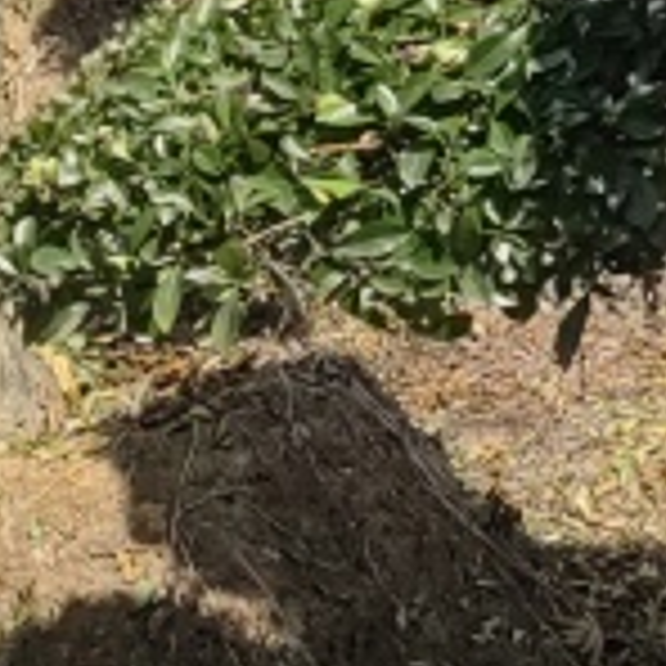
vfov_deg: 9.1
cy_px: -983
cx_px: 1174
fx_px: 3744
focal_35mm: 172
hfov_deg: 9.7
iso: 50
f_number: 1.8
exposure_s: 1/1969
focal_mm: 5.54
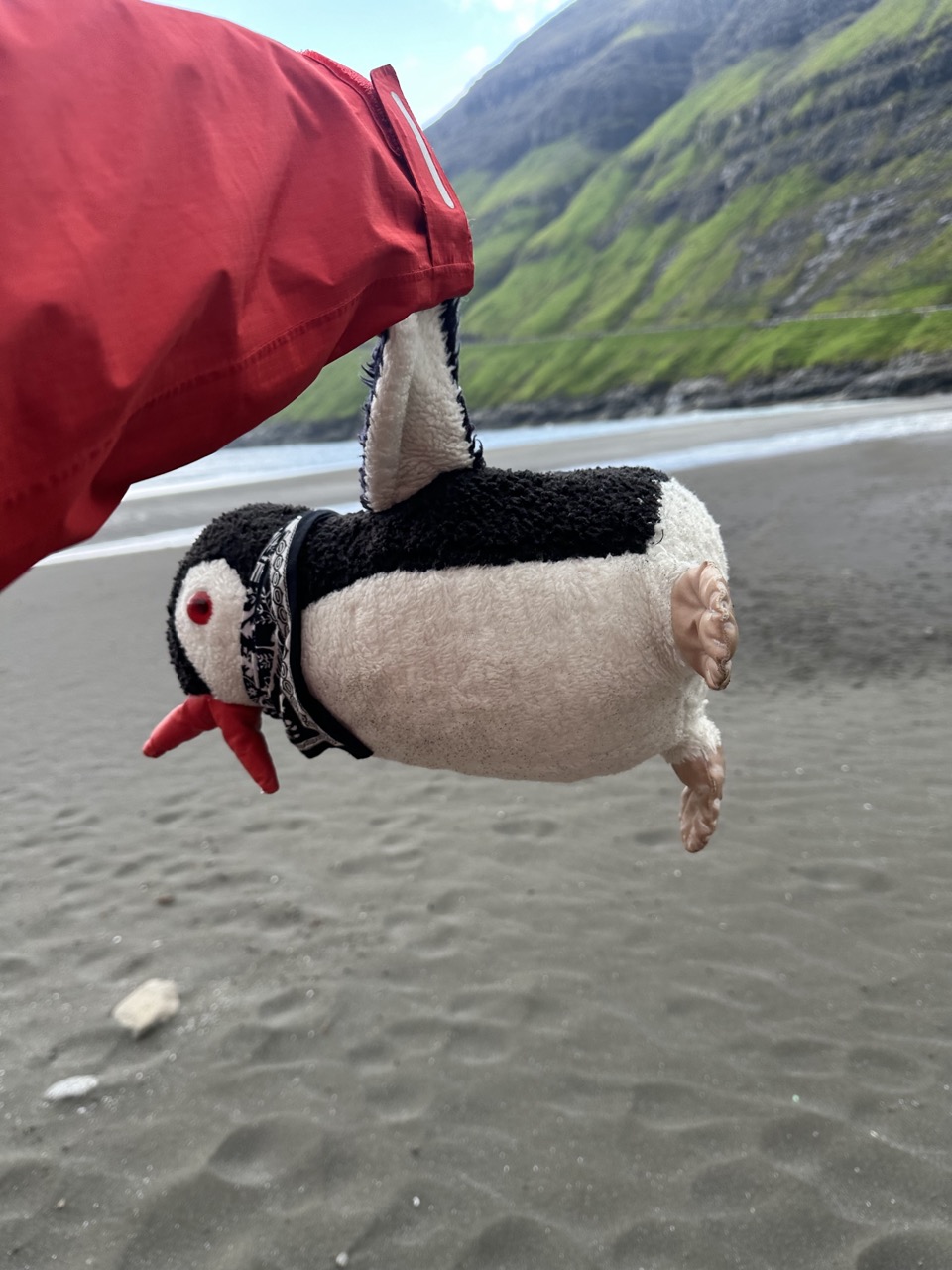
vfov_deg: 71.6
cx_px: 476
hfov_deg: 56.8
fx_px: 880
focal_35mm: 24
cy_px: 635
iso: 80
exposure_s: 1/352
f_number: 1.78
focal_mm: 6.86
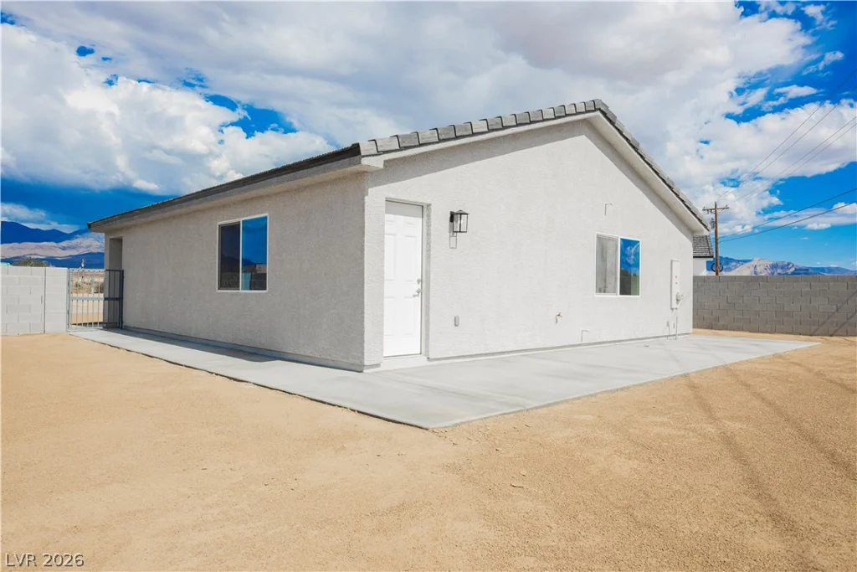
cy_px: 286
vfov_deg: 55.1
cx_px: 428
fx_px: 548
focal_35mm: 23
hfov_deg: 76.1
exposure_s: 1/400
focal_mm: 23
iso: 100
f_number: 8
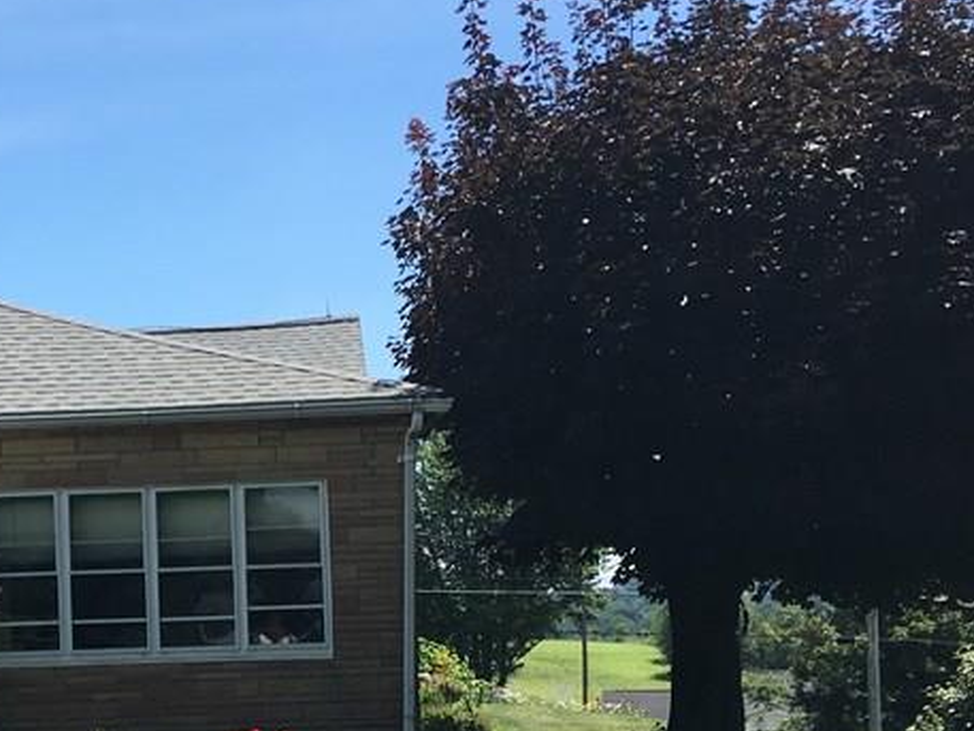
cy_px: 616
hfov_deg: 28.7
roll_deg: +2.3
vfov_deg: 22.2
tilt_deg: +0.5
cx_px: 104
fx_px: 1829
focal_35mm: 65
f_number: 2.2
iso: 25
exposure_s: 1/1709
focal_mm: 4.15
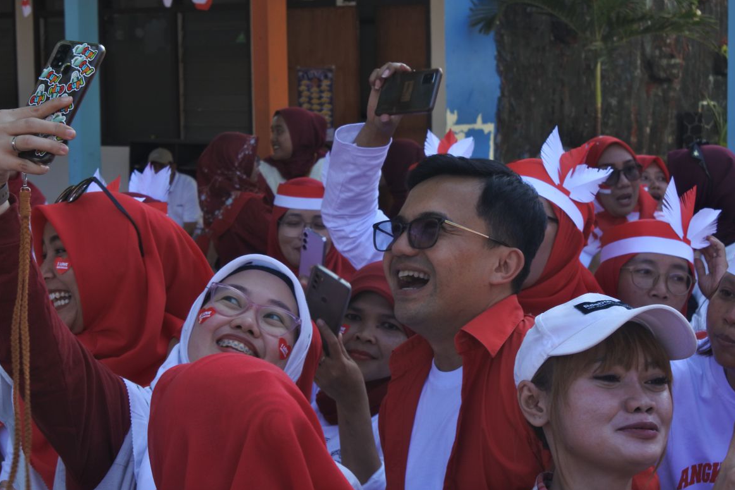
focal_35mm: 97
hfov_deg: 21.0
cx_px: 346
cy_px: 243
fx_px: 1981
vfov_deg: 14.1
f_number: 7.1
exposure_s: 1/125
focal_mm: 30
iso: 160
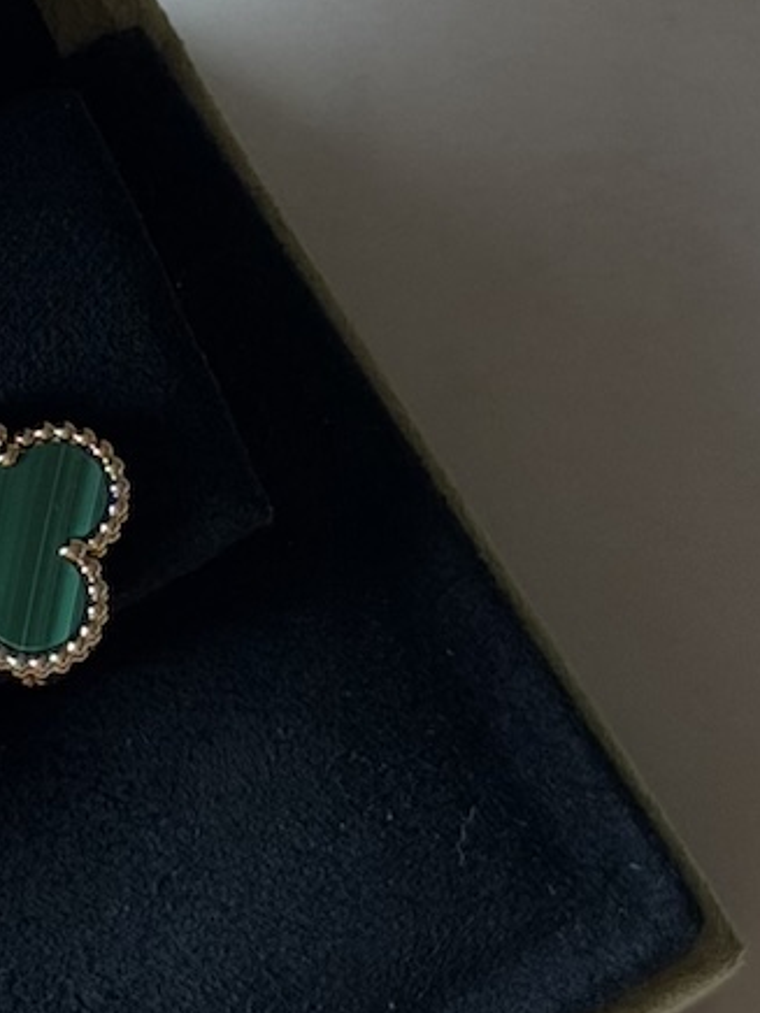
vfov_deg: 11.2
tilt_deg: -77.8
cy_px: 95
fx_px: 5152
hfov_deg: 8.4
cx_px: -65
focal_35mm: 176
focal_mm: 6.76
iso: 200
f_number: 1.78
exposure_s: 1/122
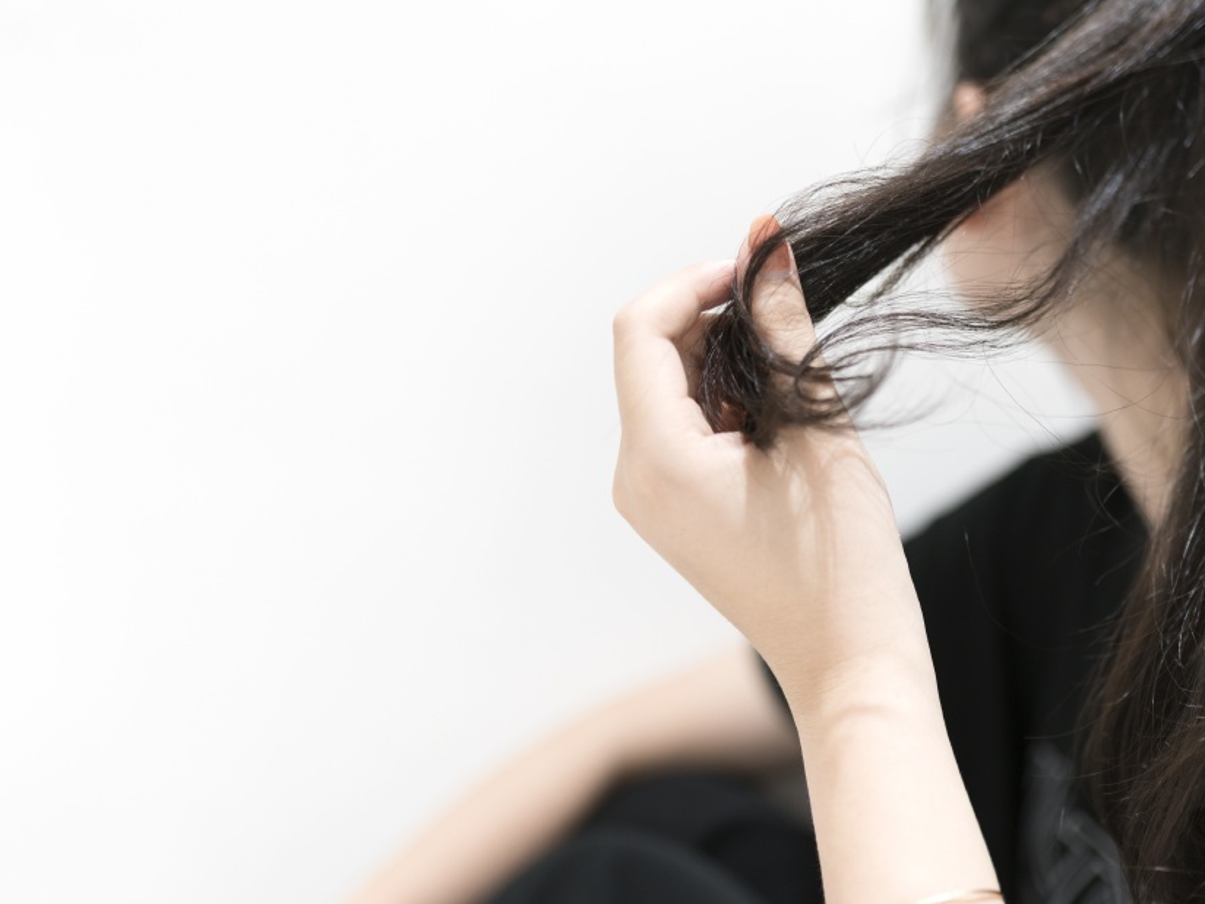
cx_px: 791
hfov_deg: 38.5
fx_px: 1706
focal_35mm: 49
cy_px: 415
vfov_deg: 29.7
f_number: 1.6
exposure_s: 1/100
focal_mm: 35
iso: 320
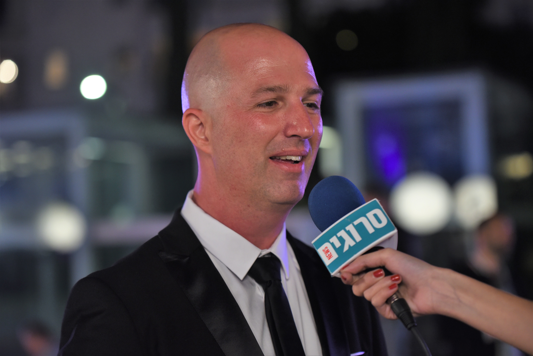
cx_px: 266
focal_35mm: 90
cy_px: 178
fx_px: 1333
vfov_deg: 15.2
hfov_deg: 22.6
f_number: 2.8
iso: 1250
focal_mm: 90
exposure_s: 1/200
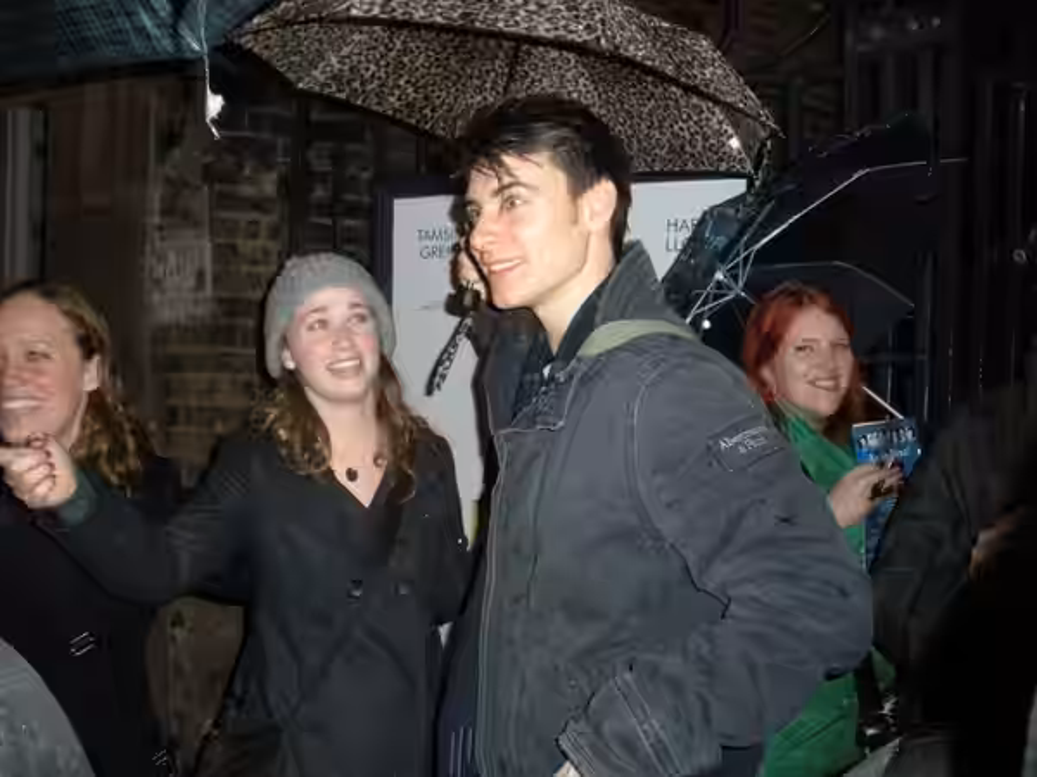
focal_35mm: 35
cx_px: 518
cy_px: 388
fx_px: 1049
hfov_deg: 52.6
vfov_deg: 40.7
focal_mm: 6.3
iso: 400
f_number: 3.5
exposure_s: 1/60
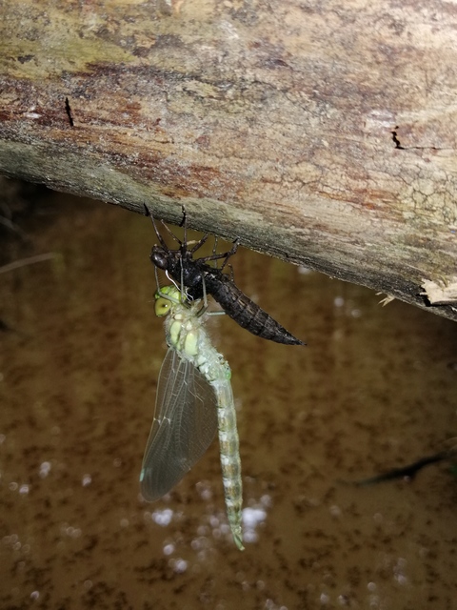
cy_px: 305
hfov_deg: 36.8
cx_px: 228
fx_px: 687
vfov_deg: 47.9
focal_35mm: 39
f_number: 1.8
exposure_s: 1/100
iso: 80
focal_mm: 3.95
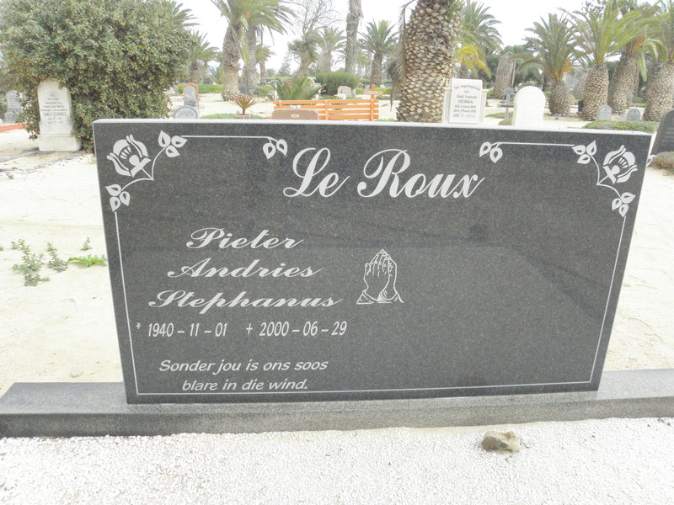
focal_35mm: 27
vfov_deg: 51.4
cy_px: 252
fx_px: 526
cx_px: 337
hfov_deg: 65.3
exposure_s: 1/400
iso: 200
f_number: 5.6
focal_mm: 4.83
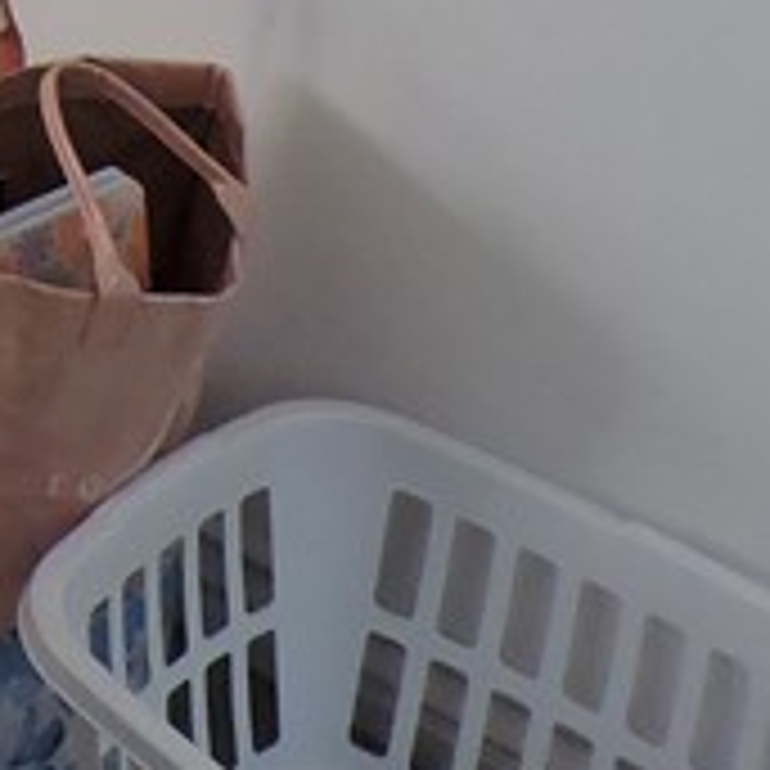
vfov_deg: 11.8
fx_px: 3196
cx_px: -734
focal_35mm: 127
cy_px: -937
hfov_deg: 12.3
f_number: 3
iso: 360
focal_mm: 4.3
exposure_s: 1/30
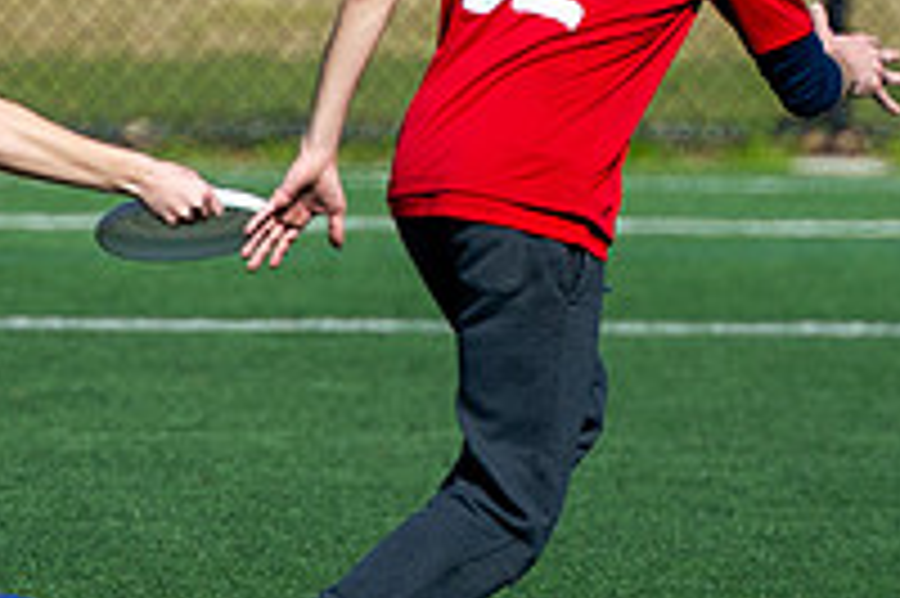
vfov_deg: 0.9
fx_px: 36469
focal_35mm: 1460
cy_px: 29
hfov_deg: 1.4
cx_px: -3
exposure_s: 1/3200
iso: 320
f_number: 4
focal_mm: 280
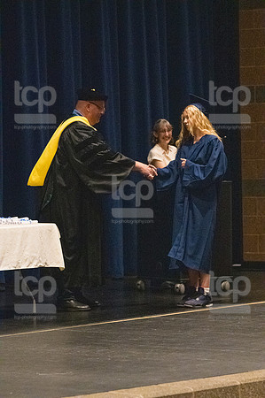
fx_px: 2025
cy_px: 199
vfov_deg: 11.2
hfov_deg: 7.5
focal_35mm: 183
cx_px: 132
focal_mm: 122
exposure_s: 1/400
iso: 10000
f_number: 3.2
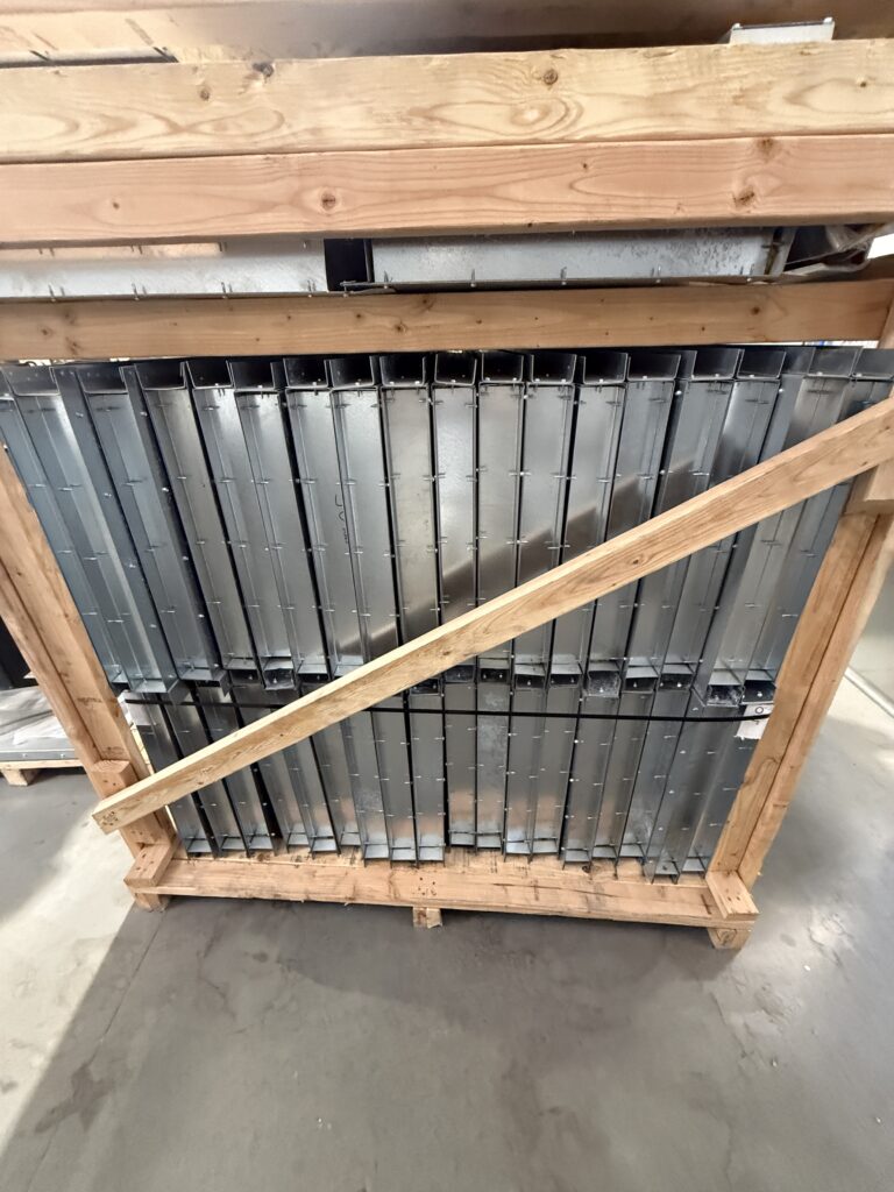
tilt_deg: -27.2
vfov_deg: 102.1
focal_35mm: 14
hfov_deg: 85.7
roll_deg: +1.0
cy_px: 596
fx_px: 482
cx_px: 447
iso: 800
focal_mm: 2.22
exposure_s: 1/60
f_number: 2.2
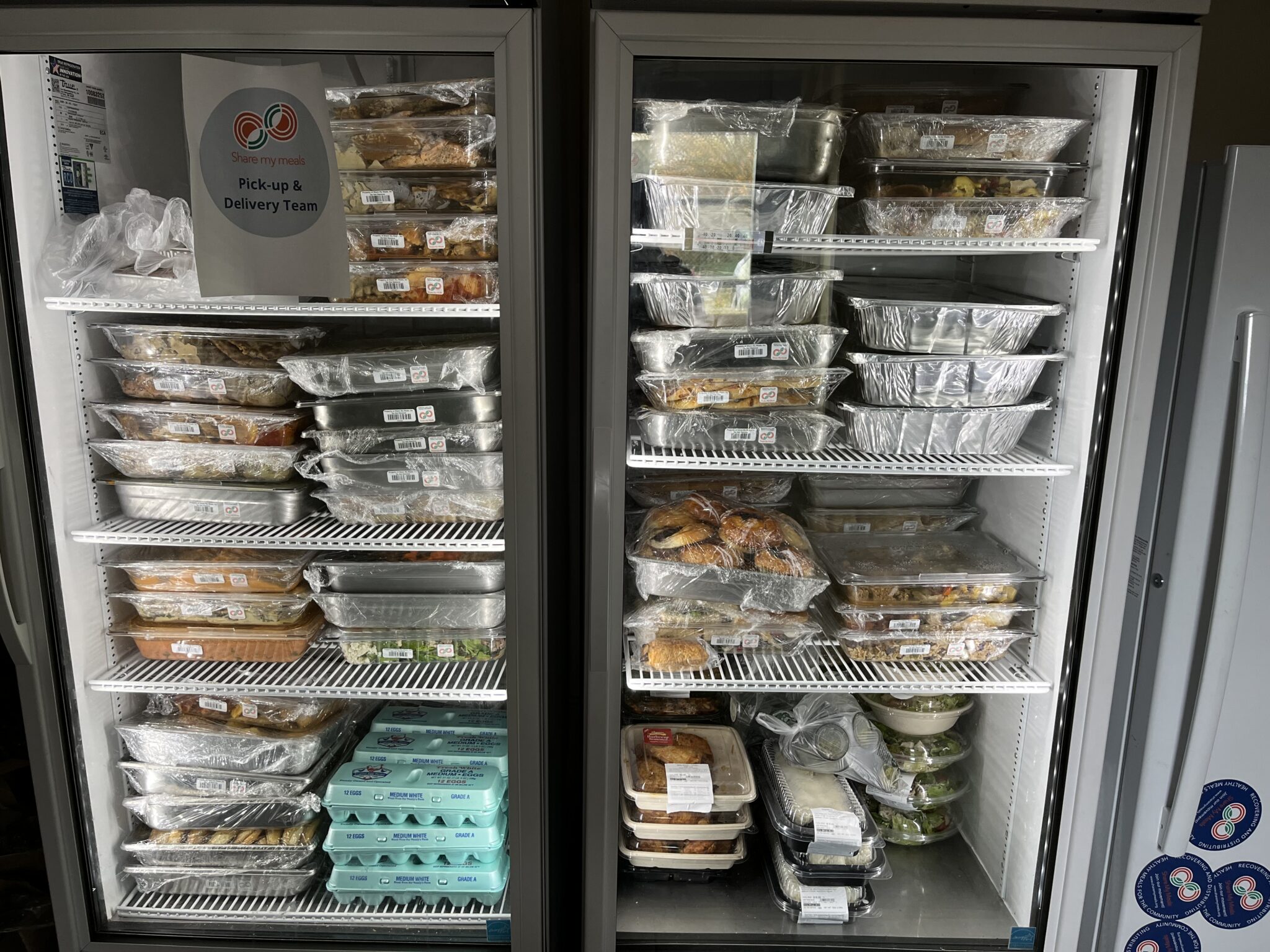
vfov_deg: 53.1
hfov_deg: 67.3
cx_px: 635
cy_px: 476
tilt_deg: -15.6
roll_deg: +0.2
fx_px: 954
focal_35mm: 26
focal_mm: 5.1
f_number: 1.6
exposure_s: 1/103
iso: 125
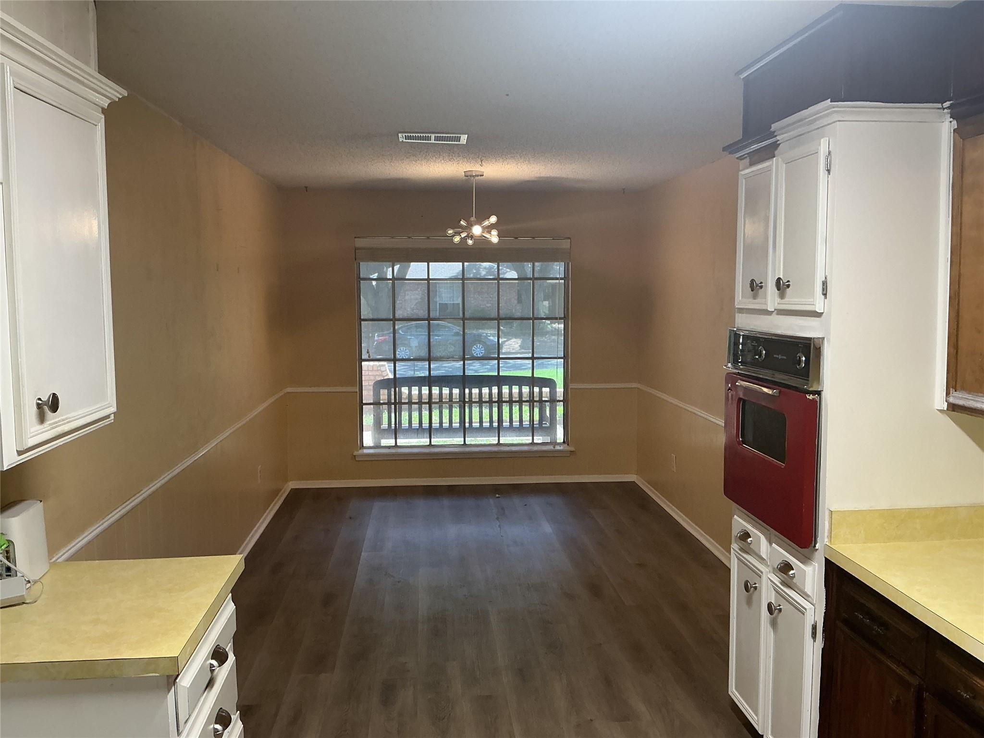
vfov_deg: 48.2
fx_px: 824
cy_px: 369
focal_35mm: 29
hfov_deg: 61.7
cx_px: 492
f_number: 1.8
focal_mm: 3
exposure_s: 1/60
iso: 80
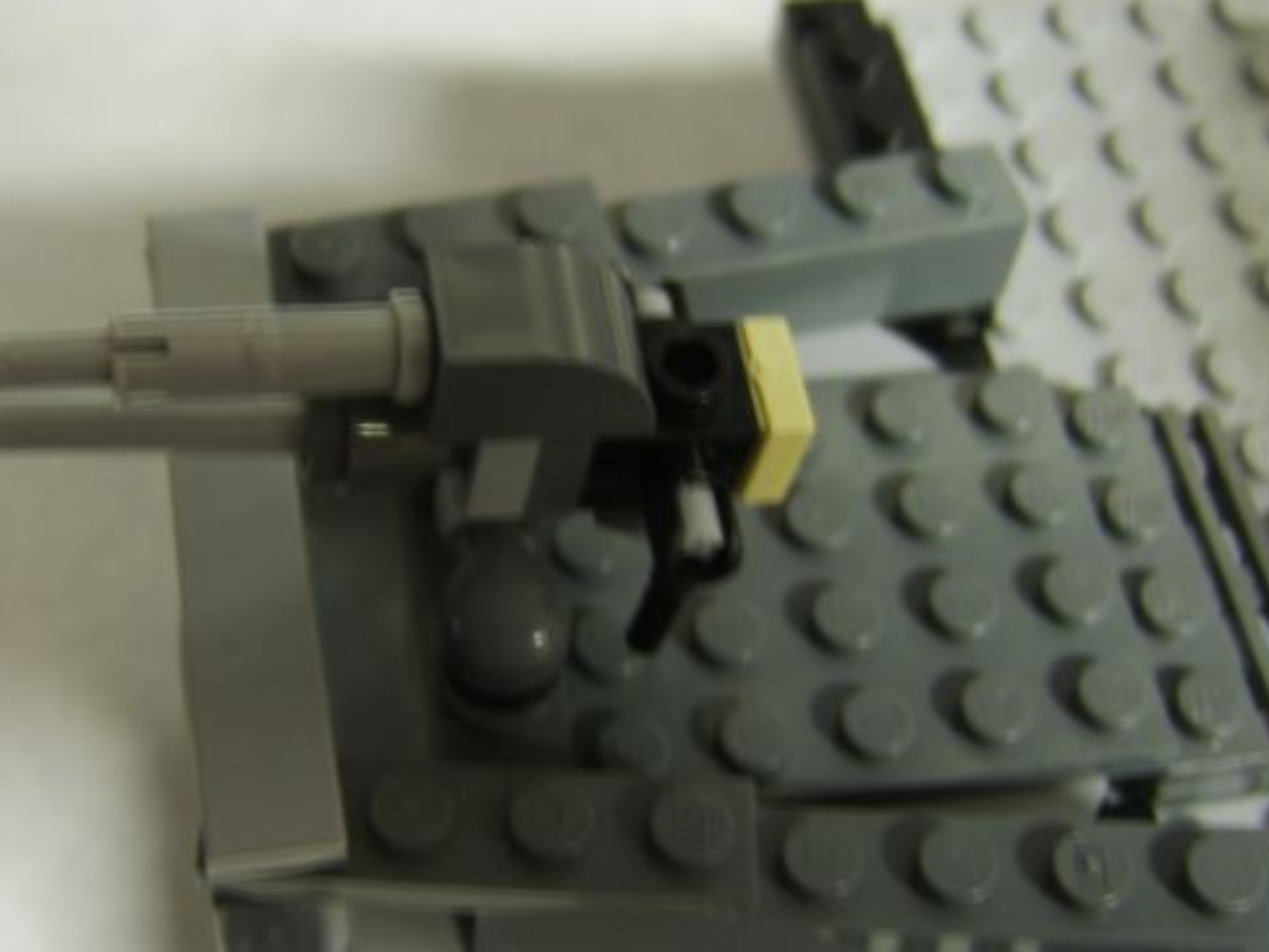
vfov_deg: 31.5
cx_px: 492
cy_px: 405
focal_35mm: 46
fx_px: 1687
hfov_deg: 41.0
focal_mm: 8.13
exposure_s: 1/2
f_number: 2.7
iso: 71
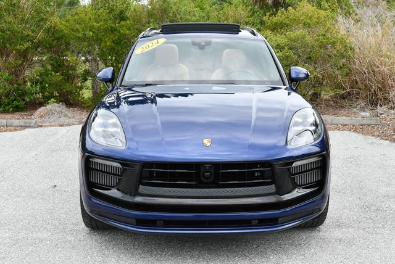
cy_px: 132
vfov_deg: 28.1
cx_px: 198
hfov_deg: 41.1
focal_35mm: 48
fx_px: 527
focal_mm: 24
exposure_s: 1/250
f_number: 5.6
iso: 250
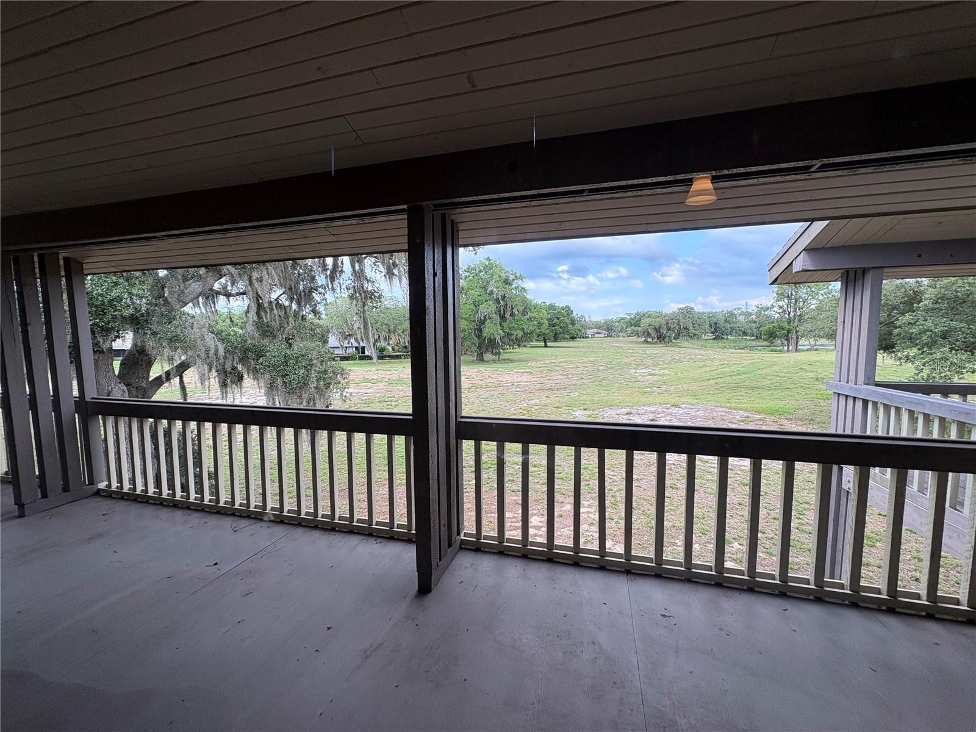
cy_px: 366
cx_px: 488
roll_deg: +1.2
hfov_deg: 102.1
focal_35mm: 14
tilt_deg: -4.8
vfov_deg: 85.7
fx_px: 395
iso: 40
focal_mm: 2.22
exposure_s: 1/407
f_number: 2.2
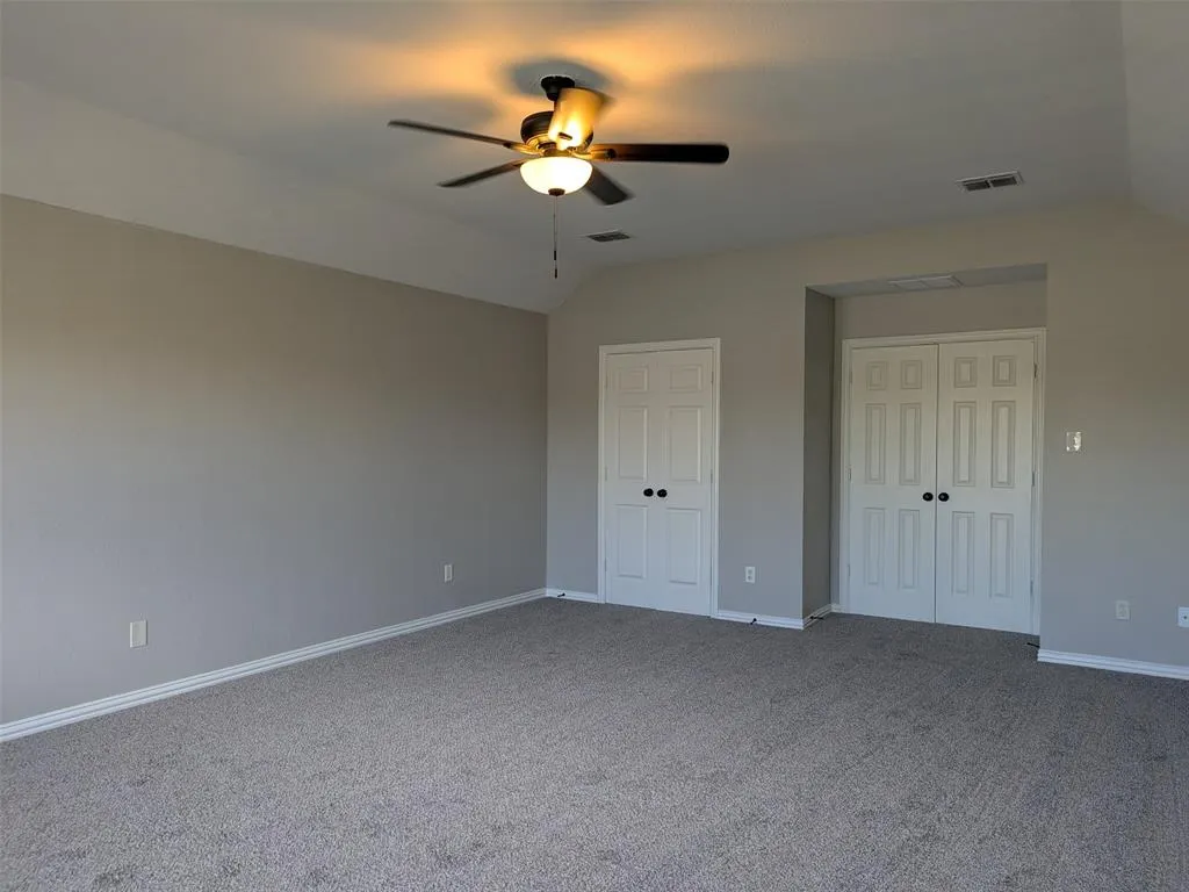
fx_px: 859
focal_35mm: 25
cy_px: 446
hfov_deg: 69.4
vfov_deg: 54.9
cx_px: 594
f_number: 1.89
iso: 36
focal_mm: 5.43
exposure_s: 1/30
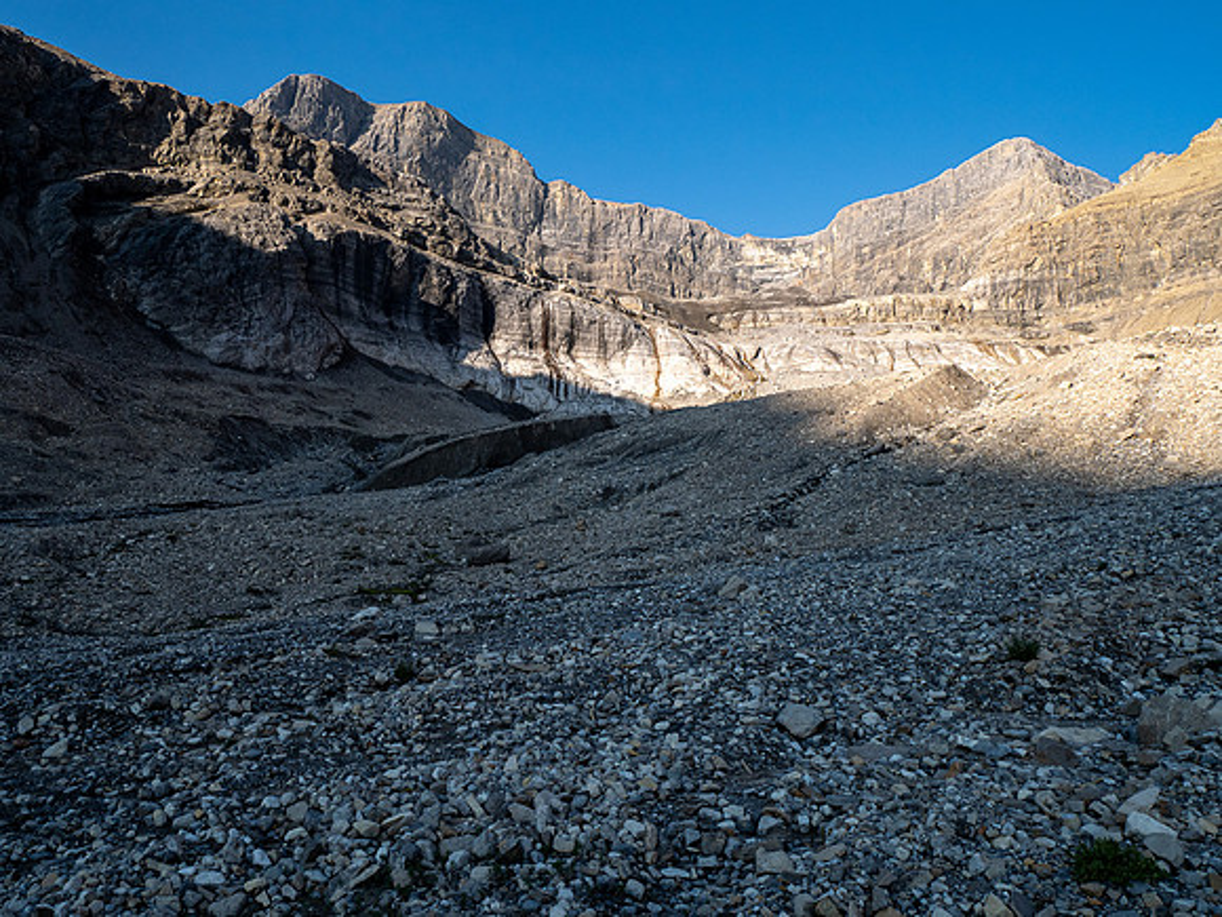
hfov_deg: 71.6
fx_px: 847
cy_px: 458
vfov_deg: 56.8
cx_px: 611
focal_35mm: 24
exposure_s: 1/320
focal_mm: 12
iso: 200
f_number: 8
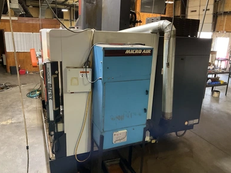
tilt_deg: -16.8
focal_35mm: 30
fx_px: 200
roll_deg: -5.1
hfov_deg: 60.0
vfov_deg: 46.8
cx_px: 117
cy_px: 89
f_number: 1.8
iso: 400
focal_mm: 3
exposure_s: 1/30
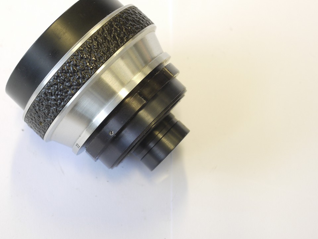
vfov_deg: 19.6
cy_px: 106
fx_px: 689
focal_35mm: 75
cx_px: 130
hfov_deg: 25.9
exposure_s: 1/20
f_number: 8
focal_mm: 30
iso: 400
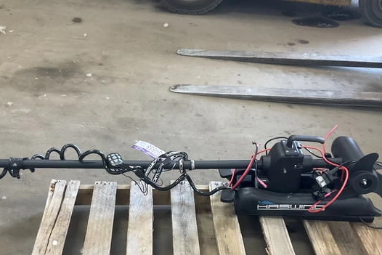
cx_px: 176
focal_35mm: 43
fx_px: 456
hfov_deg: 45.4
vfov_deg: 31.0
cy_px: 164
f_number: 1.8
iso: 125
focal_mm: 3
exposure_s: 1/60
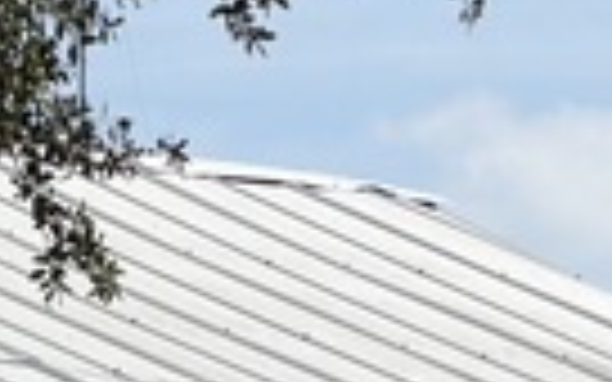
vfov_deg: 2.6
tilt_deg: +5.2
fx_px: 8339
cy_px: 328
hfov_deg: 4.2
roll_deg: +0.8
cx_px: 688
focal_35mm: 500
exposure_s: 1/751
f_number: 2.8
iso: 20
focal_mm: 16.89
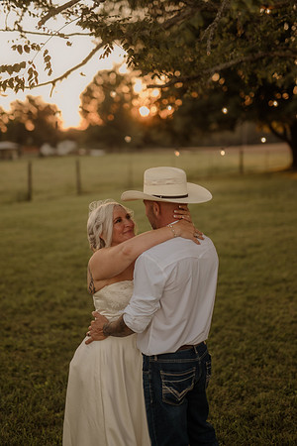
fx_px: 619
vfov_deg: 39.6
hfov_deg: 27.0
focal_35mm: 50
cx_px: 148
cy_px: 223
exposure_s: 1/400
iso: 200
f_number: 2.8
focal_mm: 50
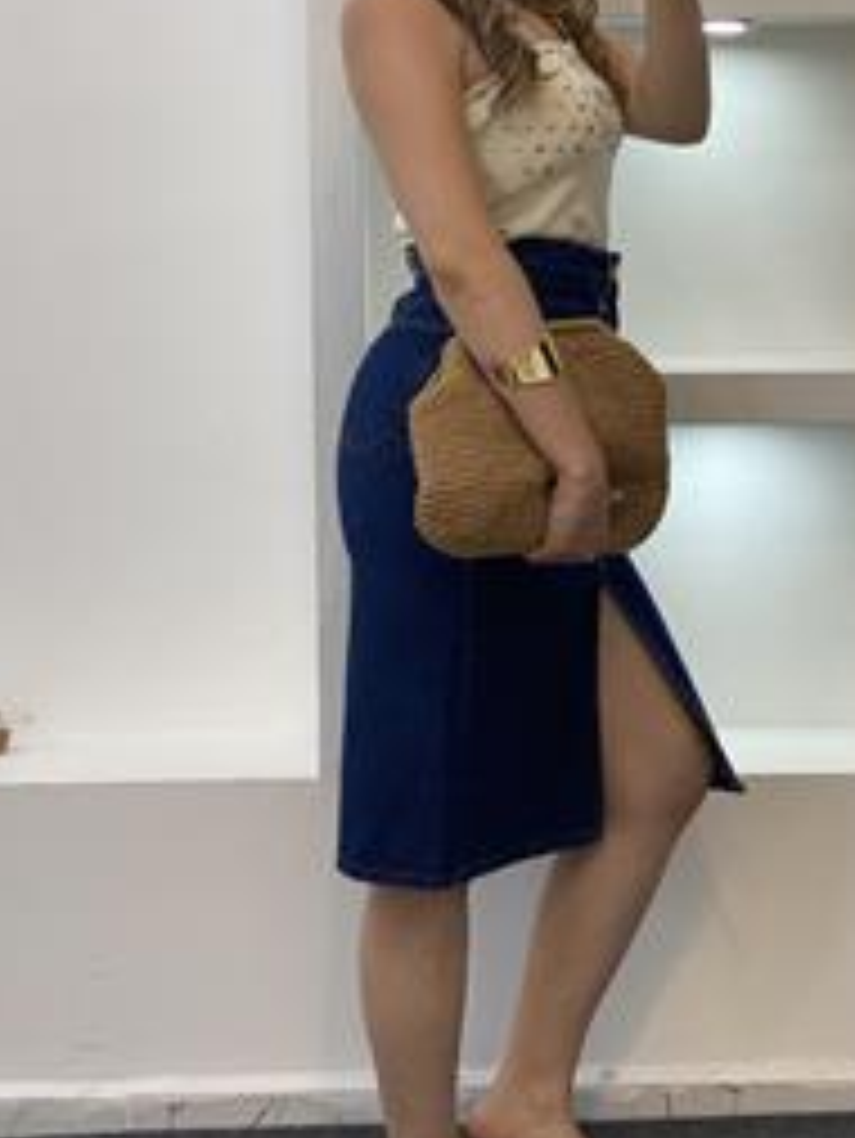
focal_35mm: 85
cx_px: 536
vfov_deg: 23.0
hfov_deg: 17.4
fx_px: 2797
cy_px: 439
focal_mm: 6
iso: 80
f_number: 2
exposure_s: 1/100
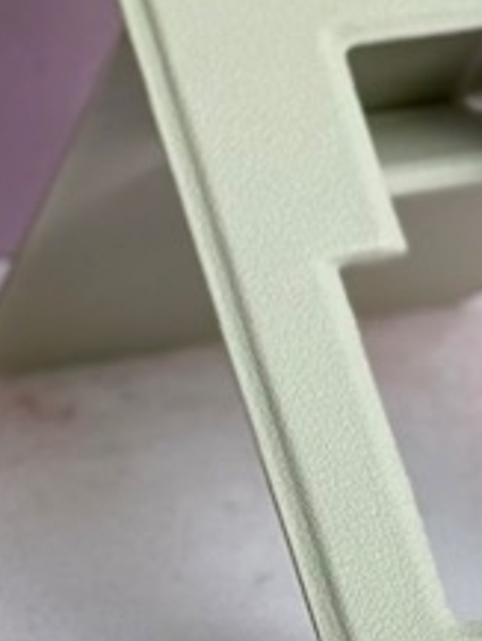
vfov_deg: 6.9
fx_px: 5249
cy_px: -414
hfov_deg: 5.3
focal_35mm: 283
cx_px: 172
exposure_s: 1/975
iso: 80
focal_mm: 6.76
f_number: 1.78
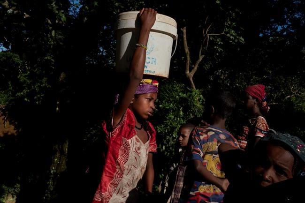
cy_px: 102
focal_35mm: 35
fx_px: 296
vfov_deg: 37.8
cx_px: 152
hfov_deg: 54.4
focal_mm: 23
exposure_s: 1/500
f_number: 14
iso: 400
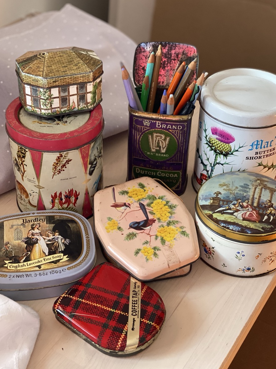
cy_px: 195
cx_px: 136
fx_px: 596
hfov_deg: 26.1
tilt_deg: -39.2
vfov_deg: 34.4
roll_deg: -2.2
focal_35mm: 56
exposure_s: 1/120
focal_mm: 6
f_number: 2
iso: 250
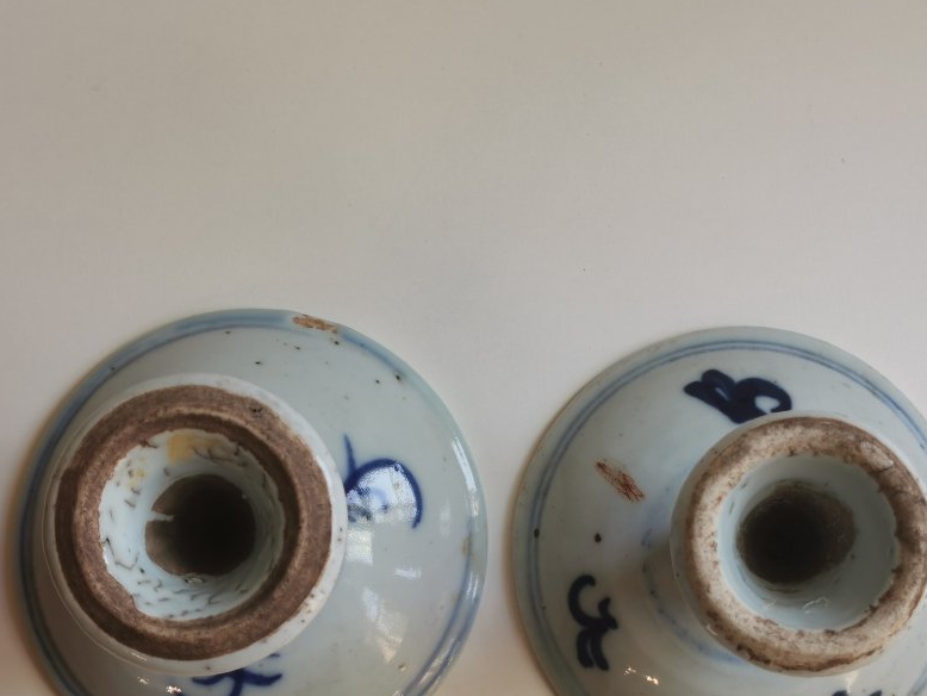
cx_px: 461
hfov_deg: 26.3
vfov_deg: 19.8
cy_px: 487
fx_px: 1982
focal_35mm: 74
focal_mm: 5.56
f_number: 1.6
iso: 50
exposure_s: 1/104
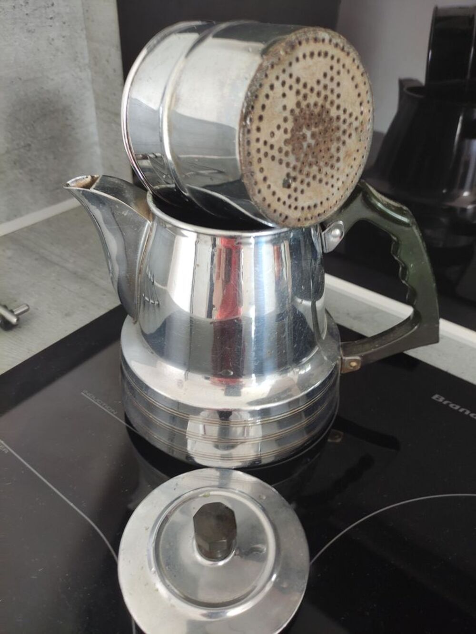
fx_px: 458
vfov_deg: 69.4
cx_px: 238
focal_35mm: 25
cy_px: 317
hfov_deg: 54.9
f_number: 1.89
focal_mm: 5.43
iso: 382
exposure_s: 1/33
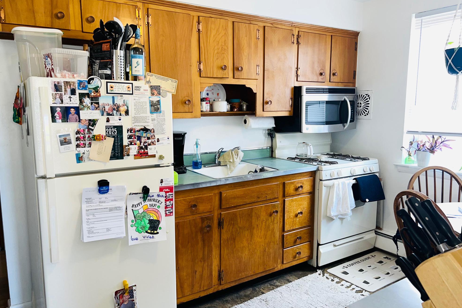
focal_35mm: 28
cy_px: 157
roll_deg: +0.2
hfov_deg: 65.5
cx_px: 233
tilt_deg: -8.3
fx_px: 359
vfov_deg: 46.4
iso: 40
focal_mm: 5.7
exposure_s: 1/30
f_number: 1.5
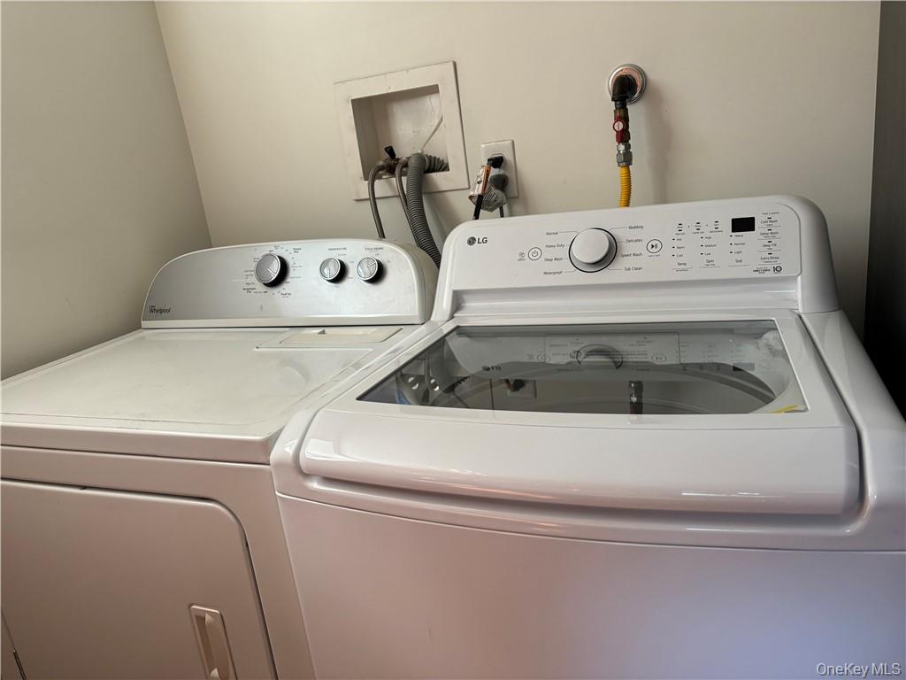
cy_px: 340
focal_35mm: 26
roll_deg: +6.7
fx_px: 680
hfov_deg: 67.3
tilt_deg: -15.7
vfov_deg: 53.1
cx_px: 453
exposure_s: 1/109
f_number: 1.6
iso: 125
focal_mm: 5.96
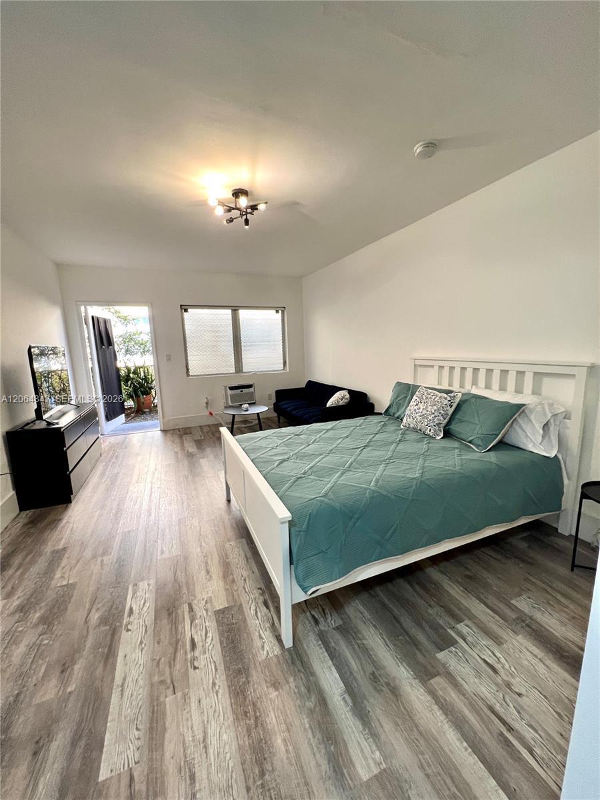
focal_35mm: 13
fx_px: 300
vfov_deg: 106.2
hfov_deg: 89.9
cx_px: 300
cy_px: 400
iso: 125
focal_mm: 1.57
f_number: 1.8
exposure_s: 1/120
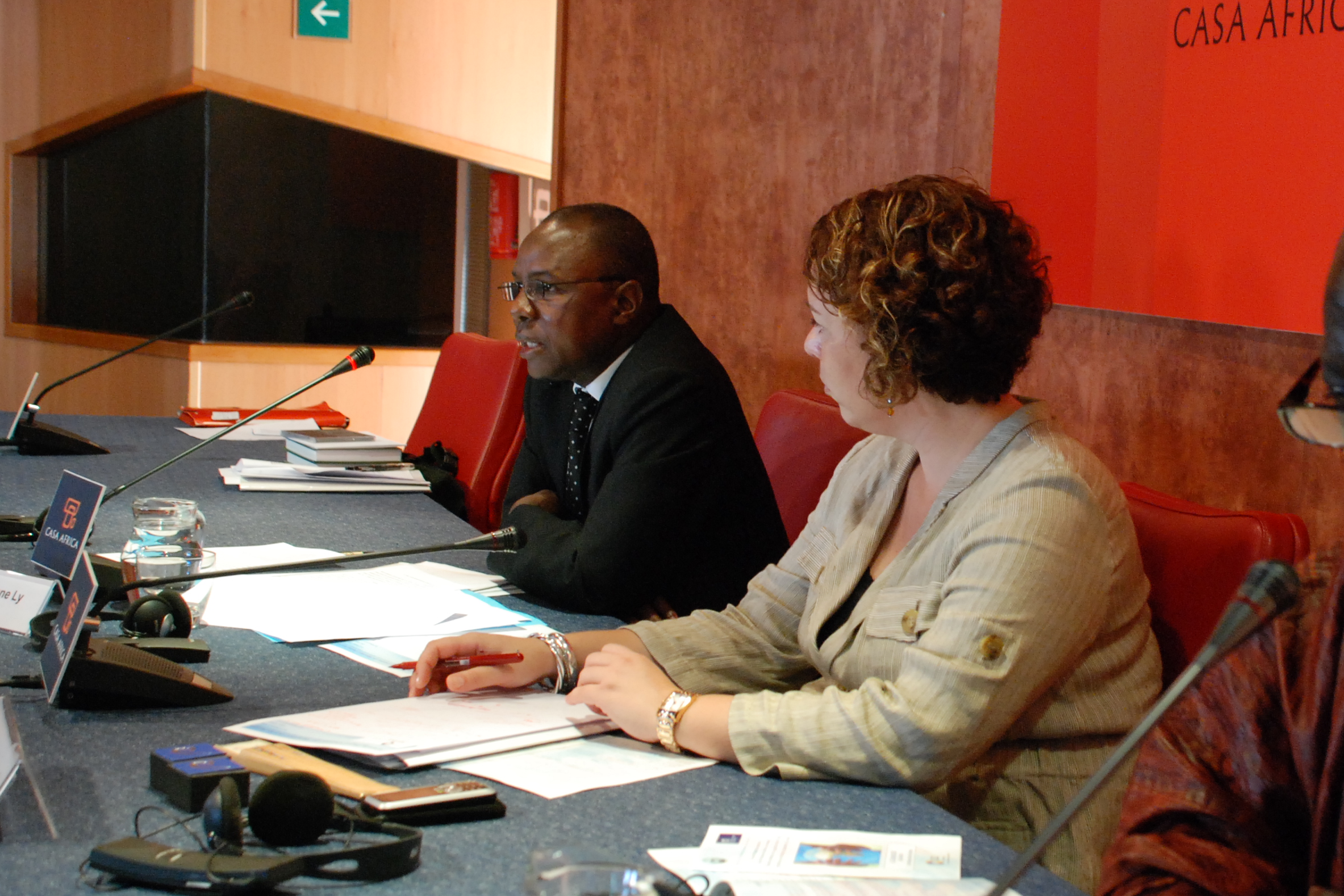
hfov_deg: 33.5
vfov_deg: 23.0
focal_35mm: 59
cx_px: 951
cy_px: 444
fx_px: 2202
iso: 800
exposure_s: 1/30
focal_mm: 24
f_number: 4
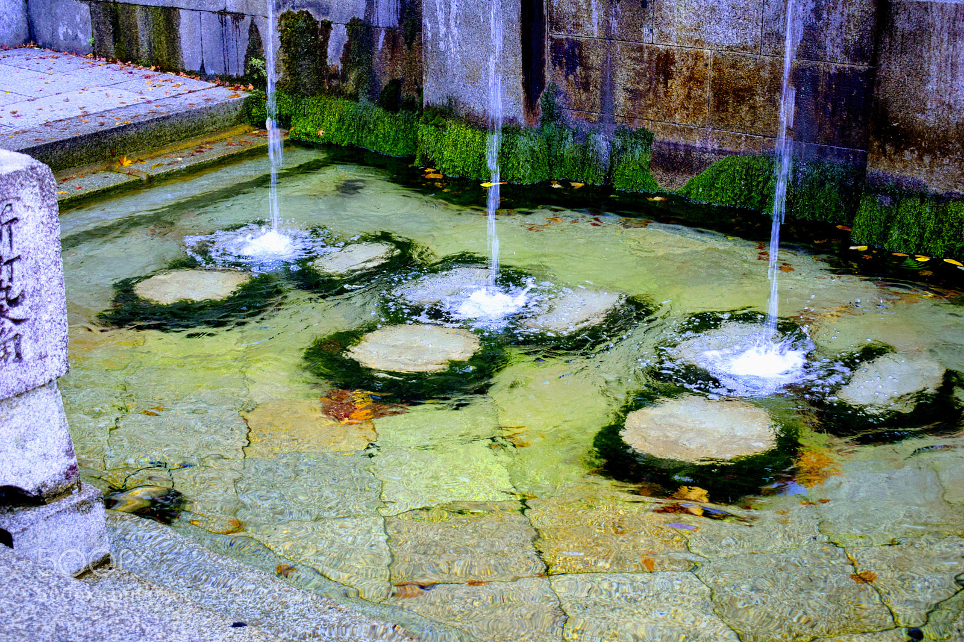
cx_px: 482
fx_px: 1405
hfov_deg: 37.9
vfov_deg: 25.7
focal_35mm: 52
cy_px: 321
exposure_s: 1/60
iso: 560
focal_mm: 35
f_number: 4.5
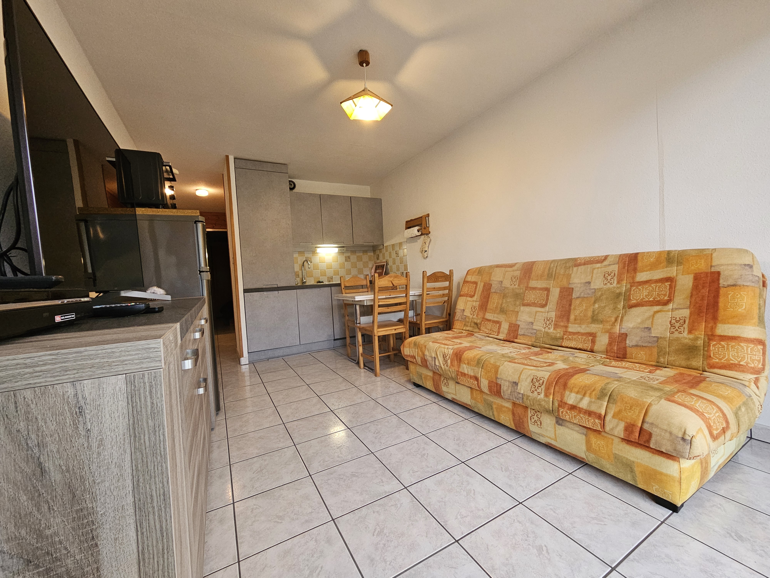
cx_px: 385
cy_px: 289
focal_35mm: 13
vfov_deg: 89.9
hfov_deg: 106.2
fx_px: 289
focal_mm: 2.2
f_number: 2.2
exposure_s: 1/50
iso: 400
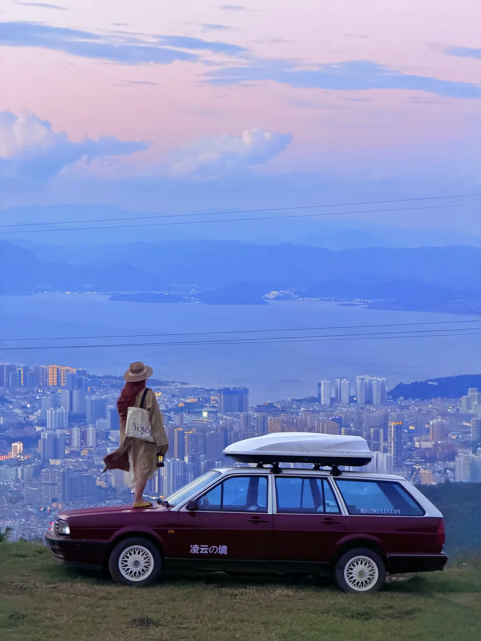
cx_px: 240
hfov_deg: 14.8
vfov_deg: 19.6
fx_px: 1853
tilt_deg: -2.6
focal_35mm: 100
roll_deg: +0.3
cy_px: 320
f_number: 2.8
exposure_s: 1/77
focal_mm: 16.89
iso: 640
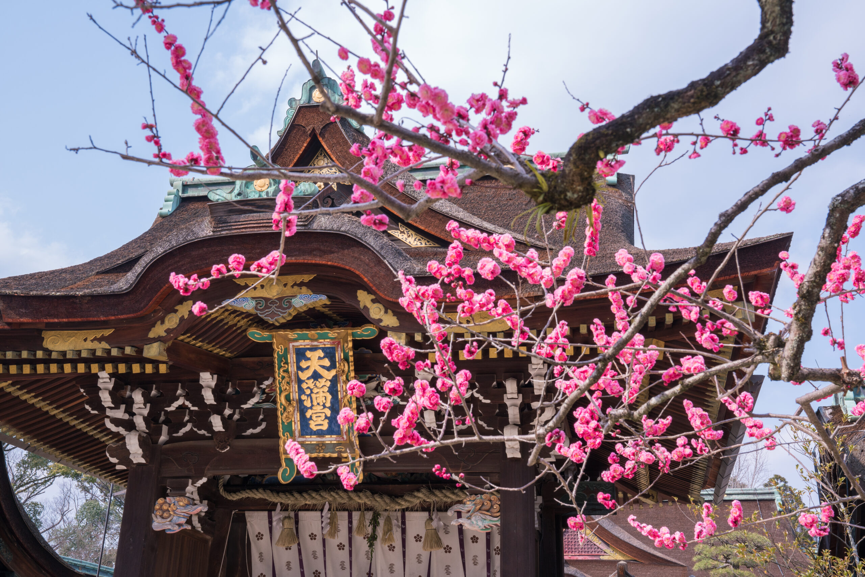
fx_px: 1033
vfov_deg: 31.2
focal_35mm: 43
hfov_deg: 45.4
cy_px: 288
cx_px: 432
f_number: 10
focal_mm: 43
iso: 250
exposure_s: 1/160
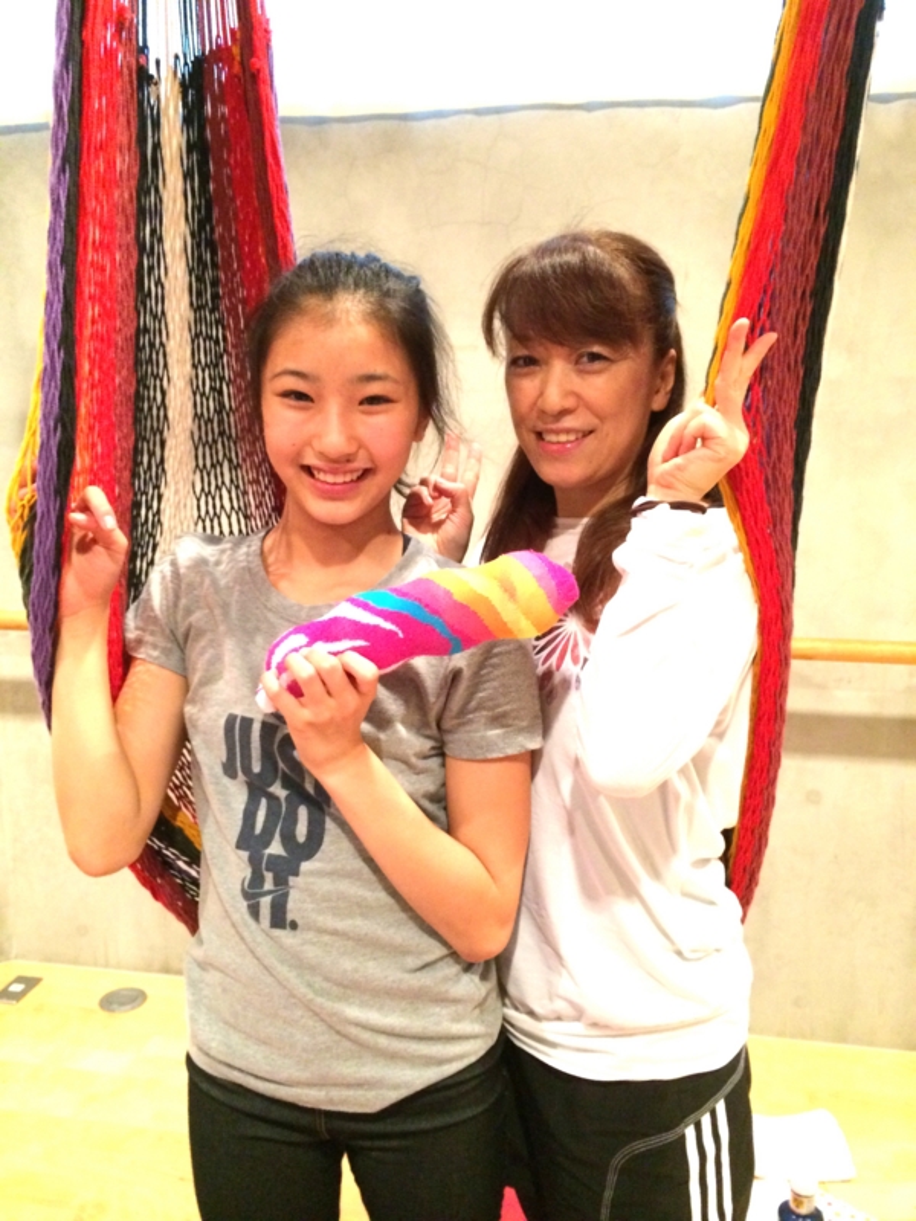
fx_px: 1058
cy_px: 610
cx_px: 458
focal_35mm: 30
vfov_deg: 60.0
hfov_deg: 46.8
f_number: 2.2
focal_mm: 4.12
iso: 320
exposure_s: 1/25
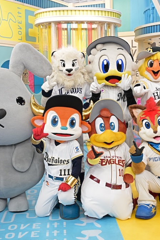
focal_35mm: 54
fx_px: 360
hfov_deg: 25.0
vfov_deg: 36.9
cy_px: 119
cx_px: 103
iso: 3200
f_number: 6.3
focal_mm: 35
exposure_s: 1/160
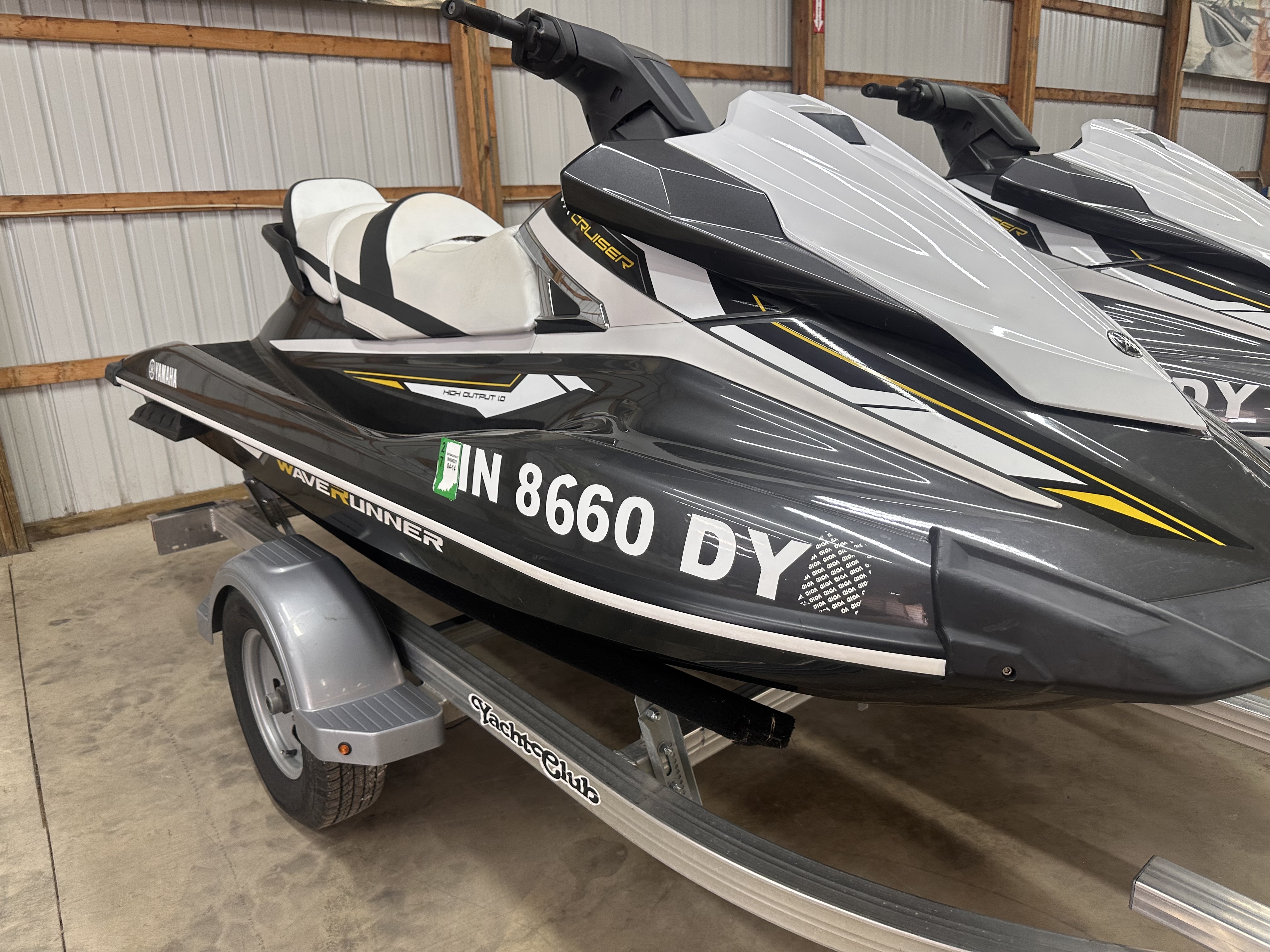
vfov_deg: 56.8
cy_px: 476
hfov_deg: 71.6
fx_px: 881
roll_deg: +1.3
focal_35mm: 24
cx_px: 635
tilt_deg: -17.1
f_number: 1.78
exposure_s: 1/60
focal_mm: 6.86
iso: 125
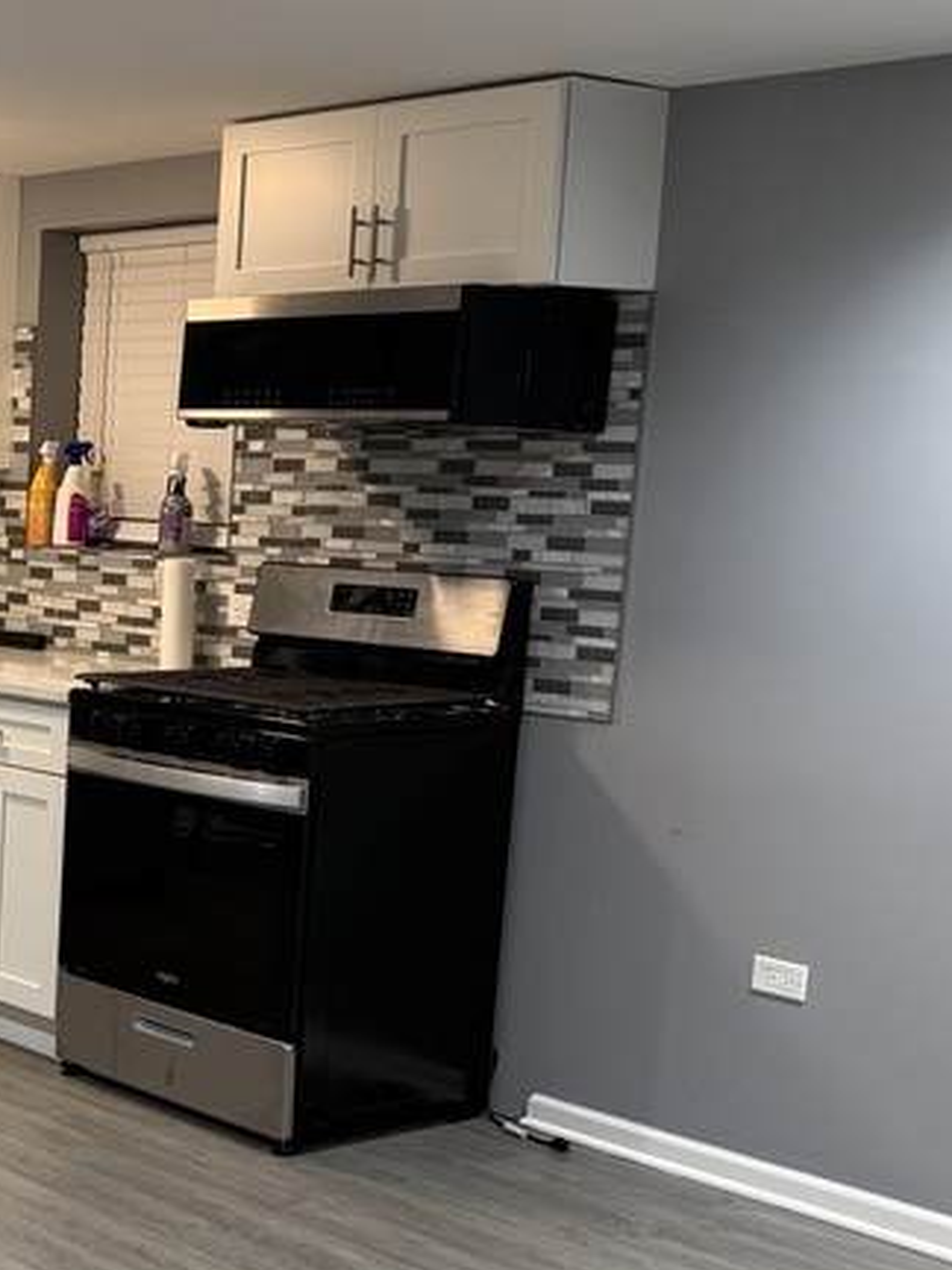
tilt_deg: -10.1
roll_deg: -0.2
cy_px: 879
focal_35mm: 60
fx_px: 2200
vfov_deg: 31.8
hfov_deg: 22.7
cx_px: -150
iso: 160
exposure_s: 1/60
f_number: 1.78
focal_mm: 6.76
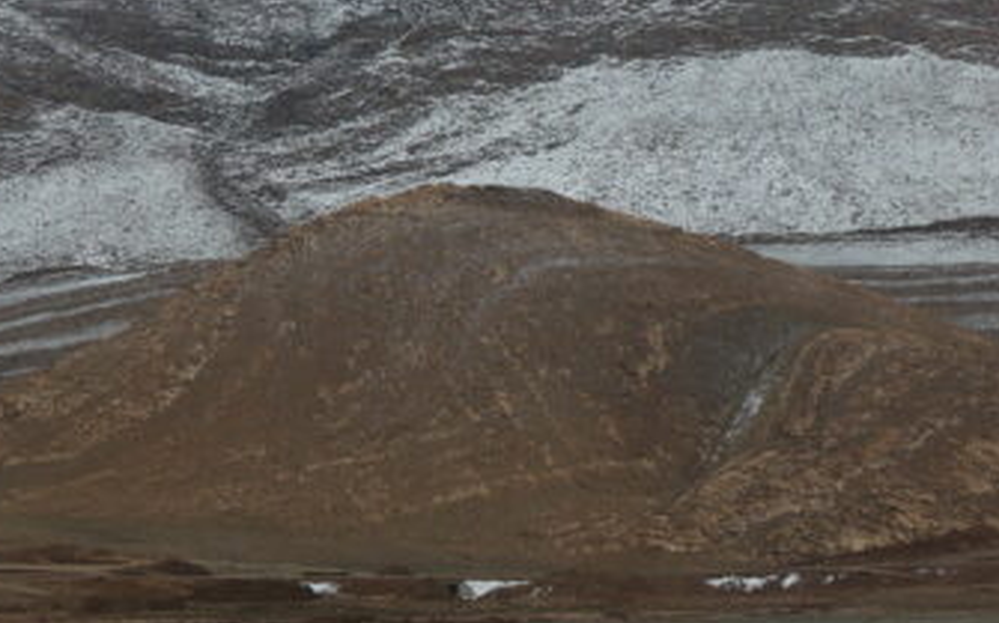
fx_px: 4898
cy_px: -34
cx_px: 480
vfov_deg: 7.2
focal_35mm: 180
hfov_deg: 11.6
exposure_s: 1/400
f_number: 9
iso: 200
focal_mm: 37
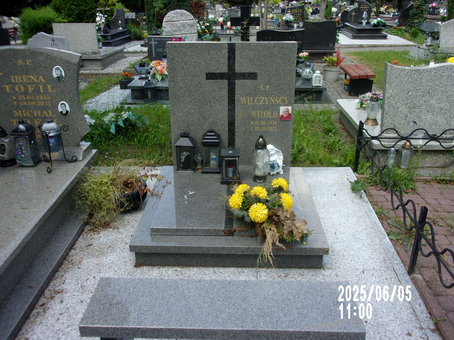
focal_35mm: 31
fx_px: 407
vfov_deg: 45.4
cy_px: 156
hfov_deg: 58.4
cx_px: 230
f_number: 3.9
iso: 80
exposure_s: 1/240
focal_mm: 5.1
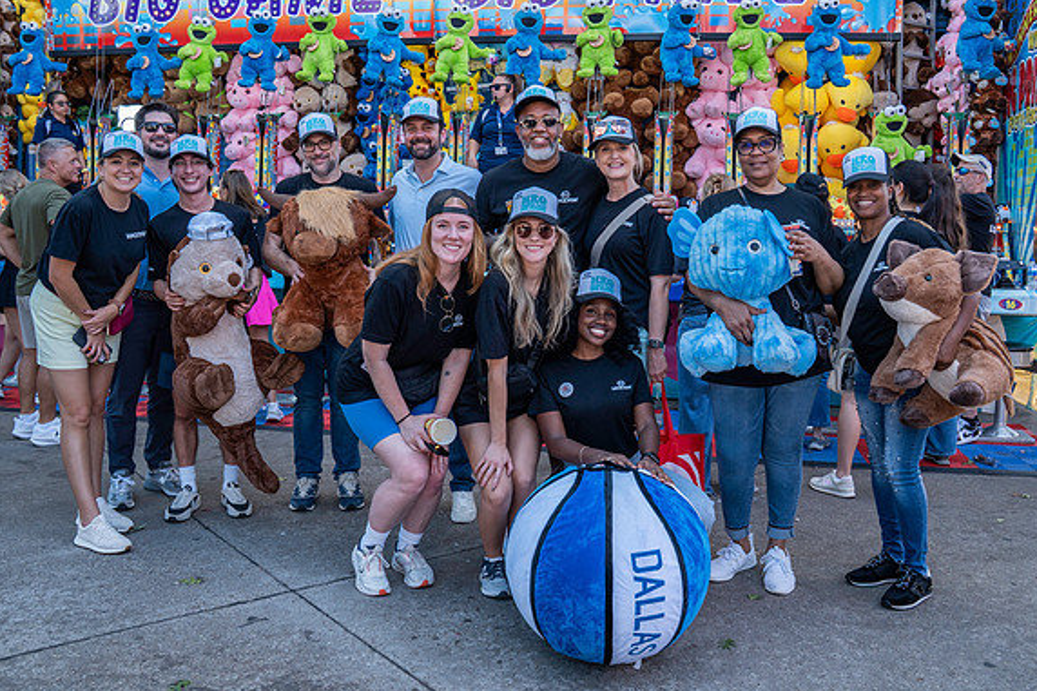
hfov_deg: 61.9
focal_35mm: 30
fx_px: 864
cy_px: 308
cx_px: 547
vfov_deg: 43.5
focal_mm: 24
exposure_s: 1/200
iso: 400
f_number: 5.6
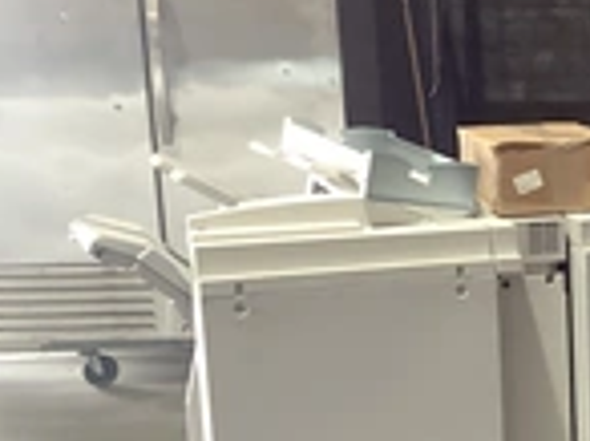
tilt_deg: -11.1
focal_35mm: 85
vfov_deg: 17.3
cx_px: 764
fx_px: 1446
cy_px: 307
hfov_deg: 21.0
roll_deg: +0.0
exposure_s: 1/60
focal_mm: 3.3
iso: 200
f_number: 2.4
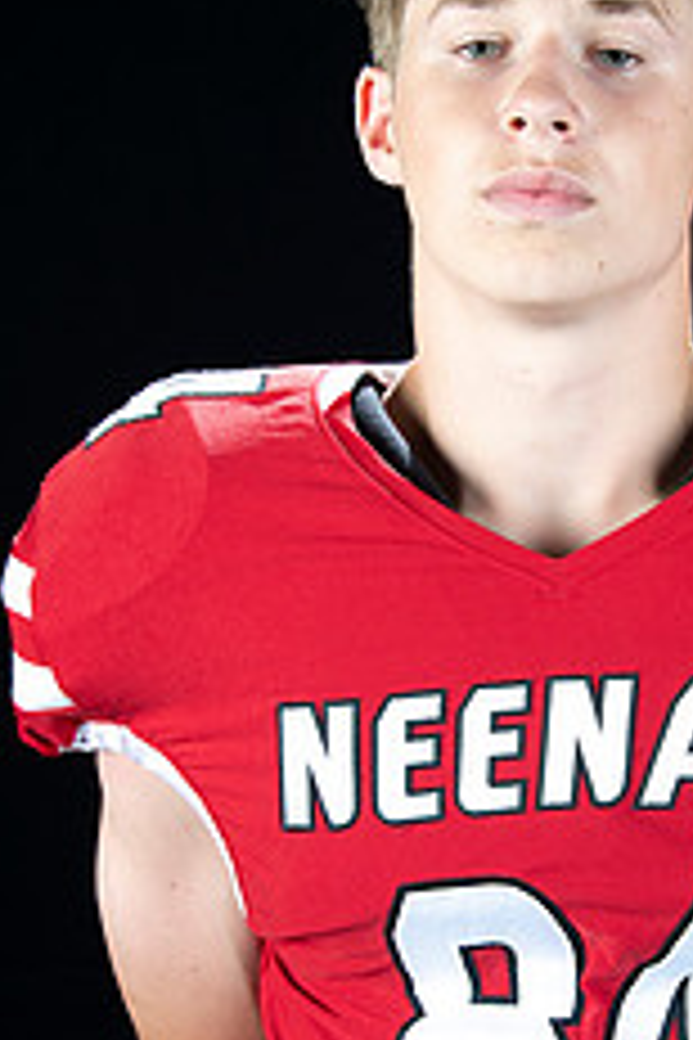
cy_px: 662
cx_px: 558
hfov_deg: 11.3
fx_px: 3494
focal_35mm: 121
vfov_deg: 16.9
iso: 320
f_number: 9
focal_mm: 62
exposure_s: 1/160
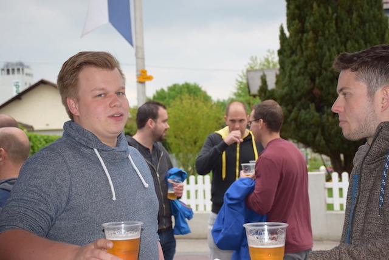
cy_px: 130
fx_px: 681
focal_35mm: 63
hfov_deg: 31.9
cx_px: 194
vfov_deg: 21.6
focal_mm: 42
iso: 250
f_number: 5.6
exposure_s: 1/125
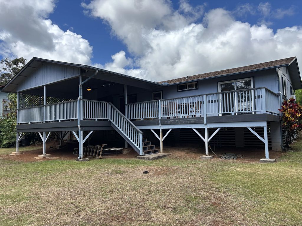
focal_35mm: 26
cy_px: 113
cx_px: 151
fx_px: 227
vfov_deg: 53.1
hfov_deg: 67.3
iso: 50
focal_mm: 5.96
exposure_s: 1/2857
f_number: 1.6
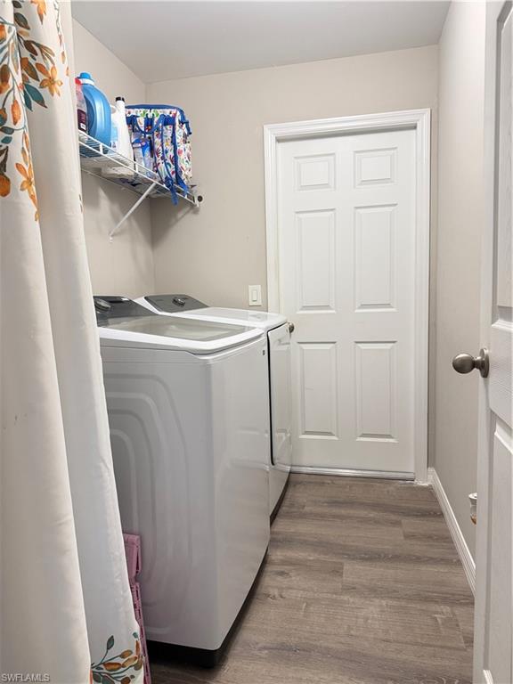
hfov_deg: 56.8
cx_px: 256
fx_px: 474
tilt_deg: -6.7
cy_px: 342
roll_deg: +1.7
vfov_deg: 71.6
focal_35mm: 24
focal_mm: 6.76
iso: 320
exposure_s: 1/60
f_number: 1.78
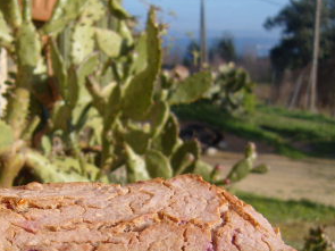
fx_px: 735
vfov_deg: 18.9
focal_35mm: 76
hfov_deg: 25.4
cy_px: 241
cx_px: 89
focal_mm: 7.4
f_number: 7.1
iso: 80
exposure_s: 1/180
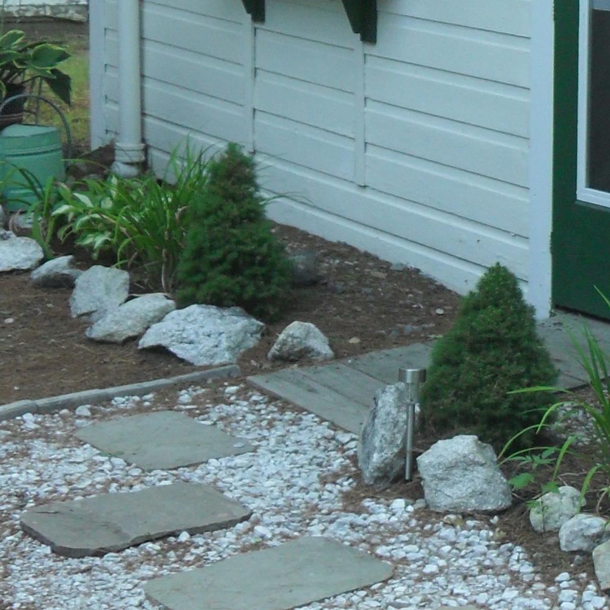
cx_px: 828
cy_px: 102
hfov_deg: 17.4
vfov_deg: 18.5
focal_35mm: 93
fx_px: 1854
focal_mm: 6.2
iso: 100
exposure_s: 1/90
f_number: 2.8
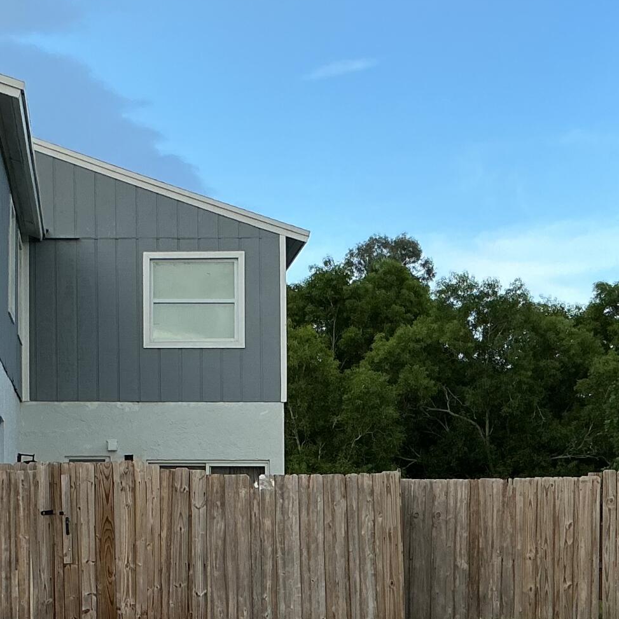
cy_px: 503
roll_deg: +0.2
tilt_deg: +3.6
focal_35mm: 79
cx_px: 170
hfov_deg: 21.8
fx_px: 1598
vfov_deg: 21.6
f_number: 1.8
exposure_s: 1/635
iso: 25
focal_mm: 3
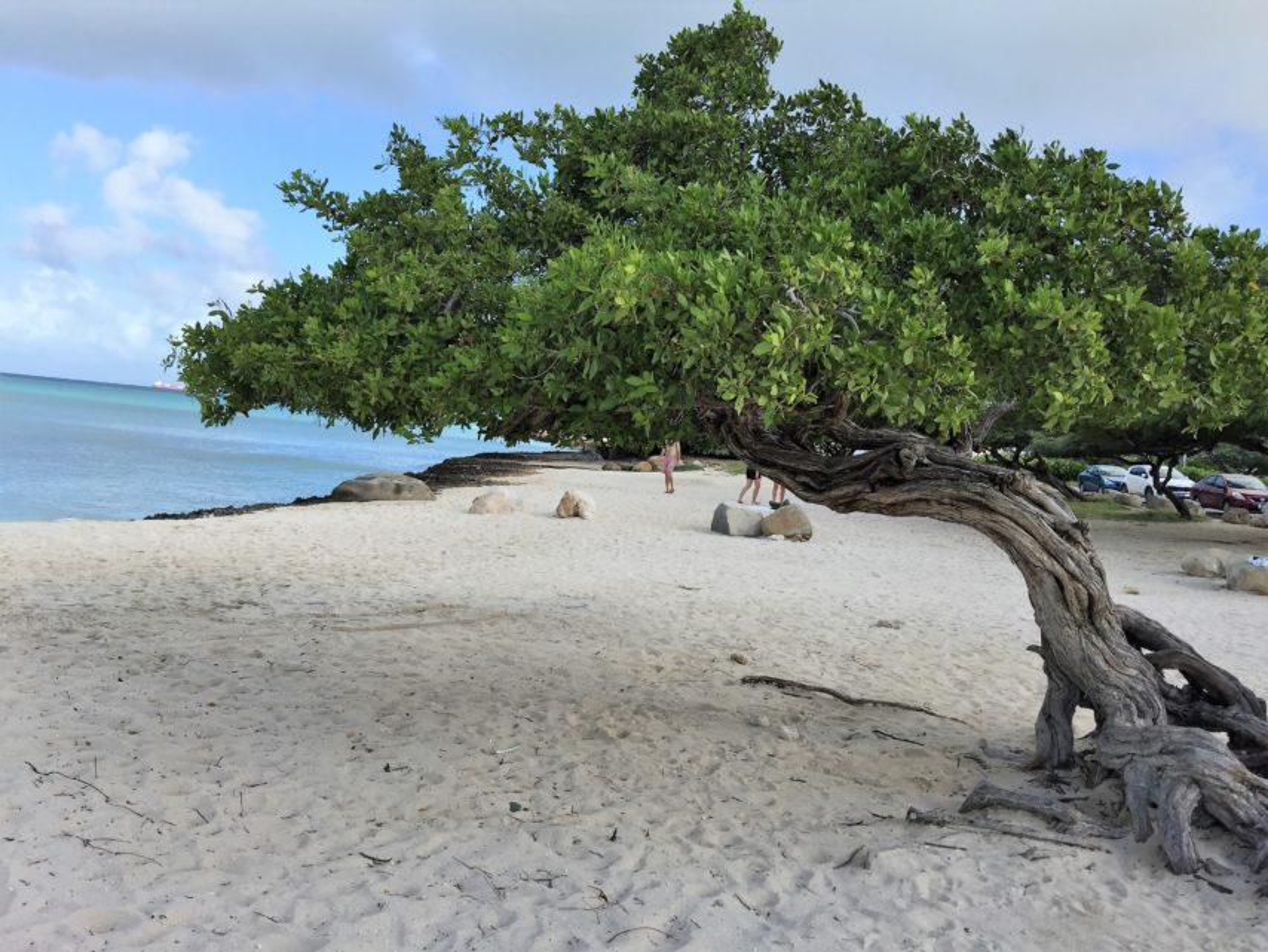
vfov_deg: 48.2
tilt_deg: -0.2
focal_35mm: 29
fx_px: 1063
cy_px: 476
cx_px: 634
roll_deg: -7.1
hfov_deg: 61.6
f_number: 2.2
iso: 32
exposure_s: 1/1522
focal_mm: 4.15
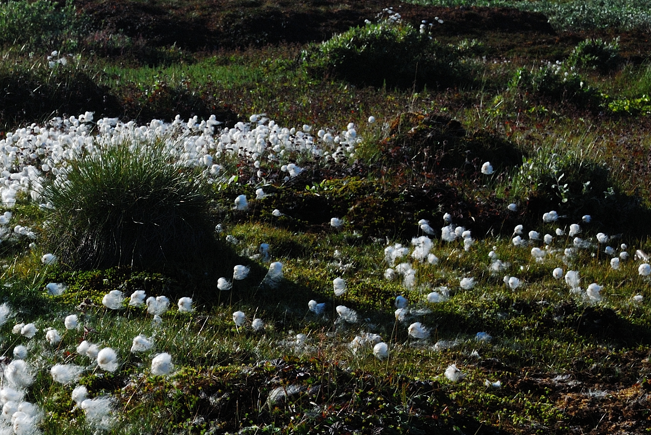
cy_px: 324
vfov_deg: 13.7
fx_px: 1810
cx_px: 34
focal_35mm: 100
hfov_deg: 19.9
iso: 400
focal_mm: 32
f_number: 11
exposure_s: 1/500
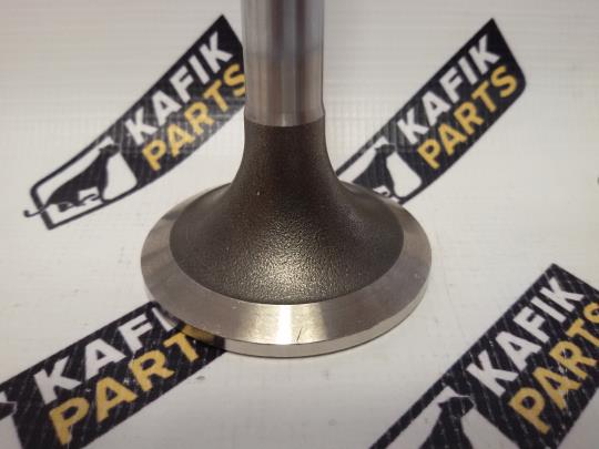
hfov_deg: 58.4
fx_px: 536
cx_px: 300
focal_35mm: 31
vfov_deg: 45.4
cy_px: 224
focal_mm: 2.93
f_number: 2.4
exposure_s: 1/33
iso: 50
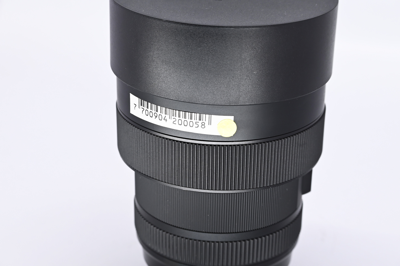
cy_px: 133
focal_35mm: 75
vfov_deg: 18.2
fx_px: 833
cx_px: 200
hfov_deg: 27.0
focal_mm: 50
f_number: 9
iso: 500
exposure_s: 1/200
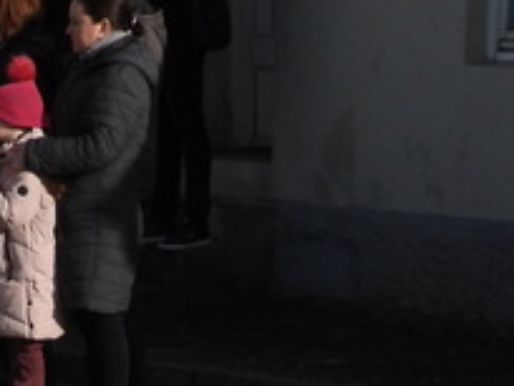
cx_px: -48
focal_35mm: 241
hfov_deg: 8.2
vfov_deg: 6.0
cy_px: 828
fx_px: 3579
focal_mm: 7.4
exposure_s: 1/2000
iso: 100
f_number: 3.2
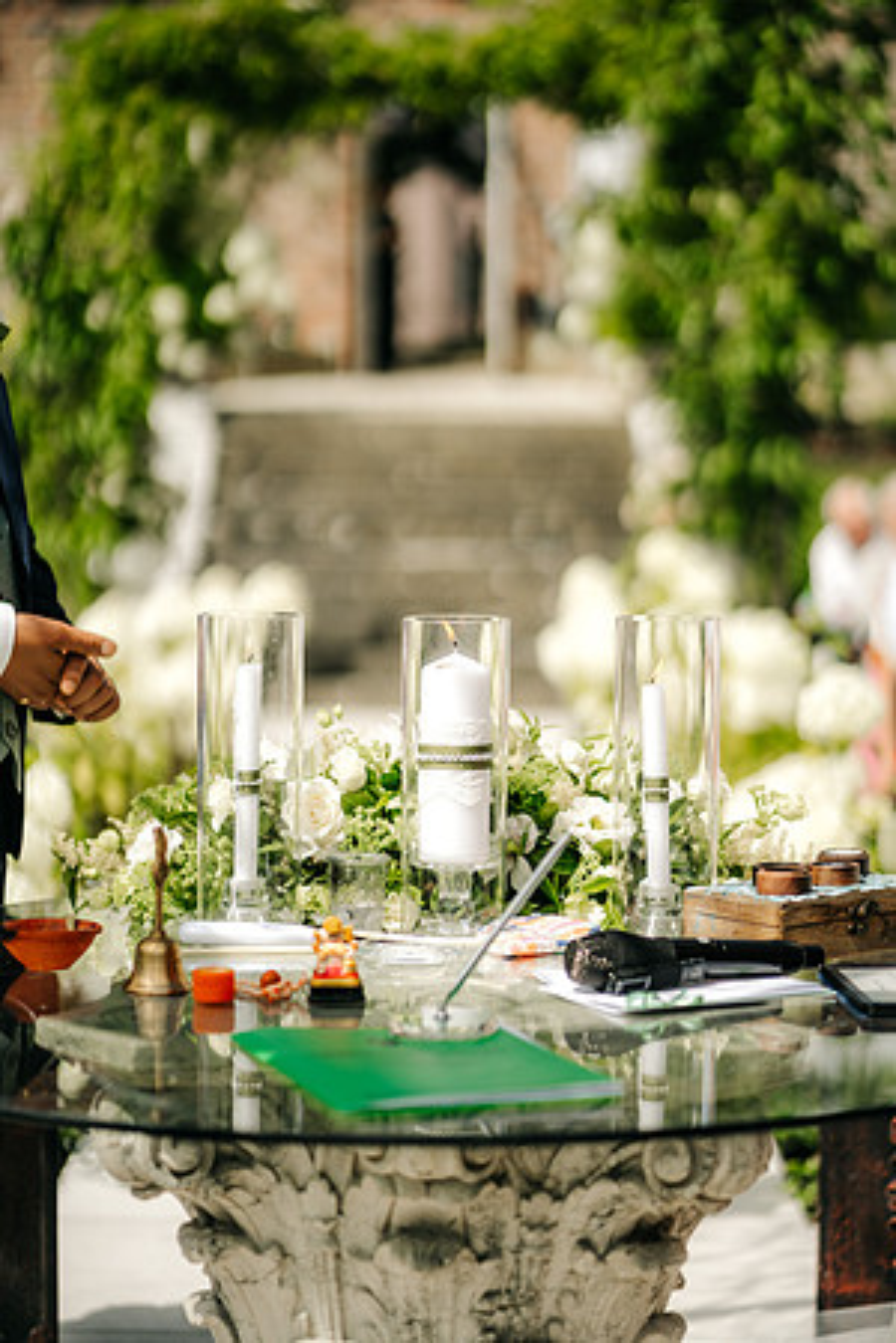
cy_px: 672
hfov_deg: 16.1
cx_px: 448
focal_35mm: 85
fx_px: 3173
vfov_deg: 23.9
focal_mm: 85
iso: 100
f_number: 2
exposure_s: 1/6400
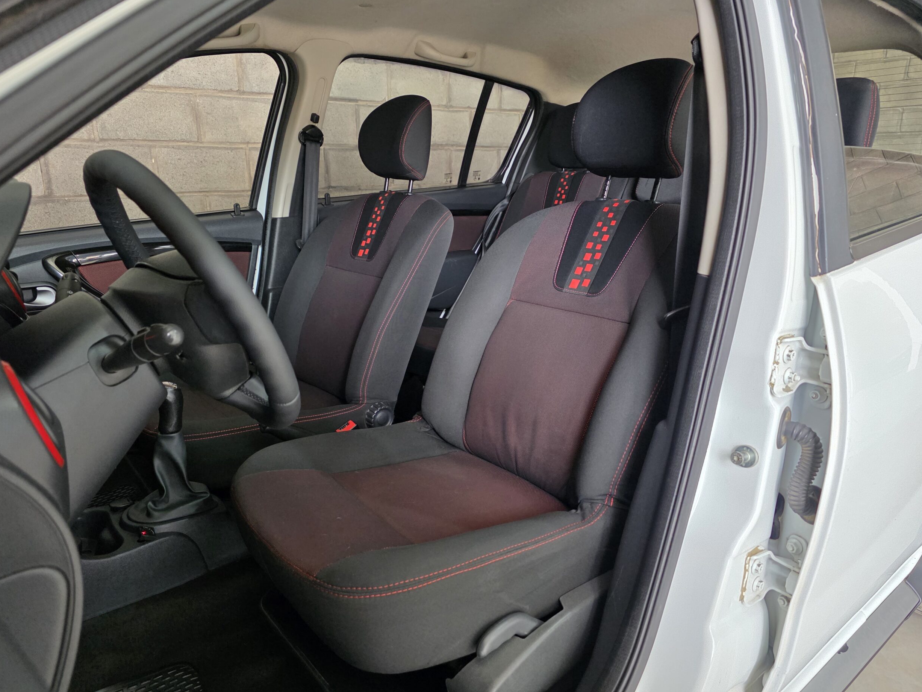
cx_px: 447
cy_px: 359
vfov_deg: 56.8
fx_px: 639
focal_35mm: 24
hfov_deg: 71.6
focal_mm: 6.3
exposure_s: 1/100
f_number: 1.7
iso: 400
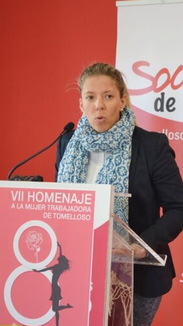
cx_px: 176
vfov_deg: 20.0
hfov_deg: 11.3
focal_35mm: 107
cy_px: 163
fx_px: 921
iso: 400
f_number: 5.3
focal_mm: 45
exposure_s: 1/20
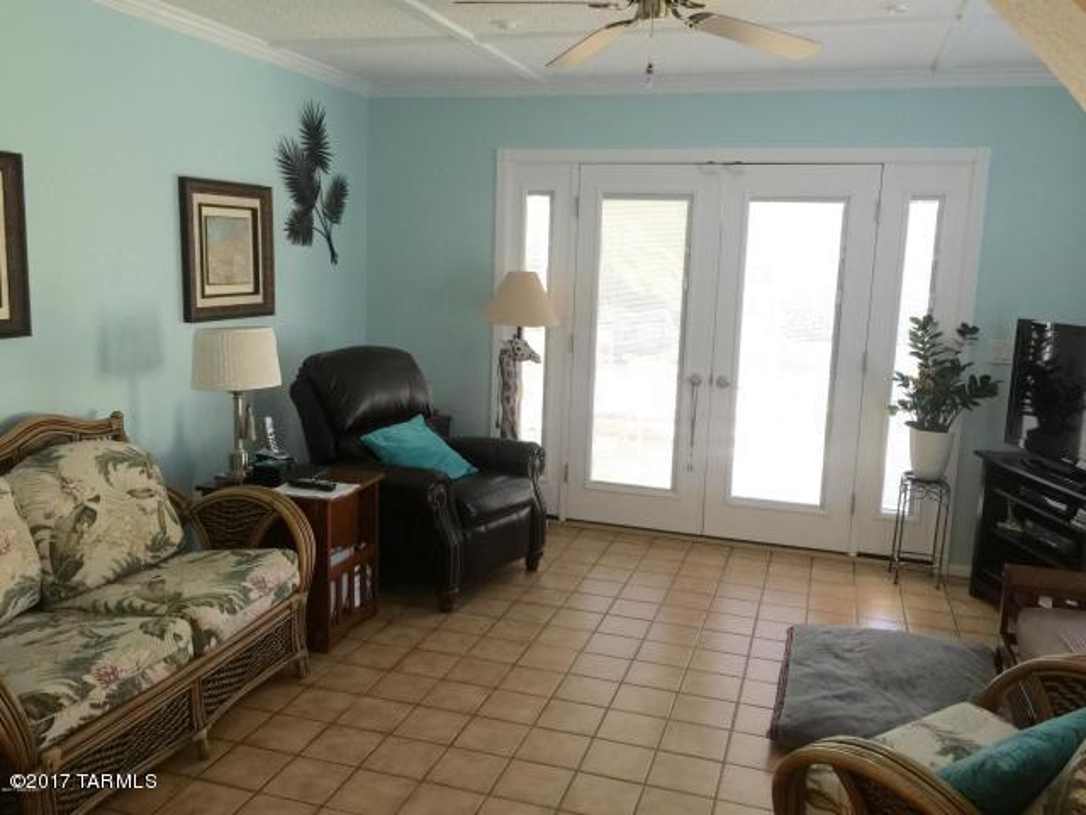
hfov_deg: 61.7
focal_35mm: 29
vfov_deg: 48.2
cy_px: 408
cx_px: 543
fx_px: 910
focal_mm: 4.15
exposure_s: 1/30
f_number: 2.2
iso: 40
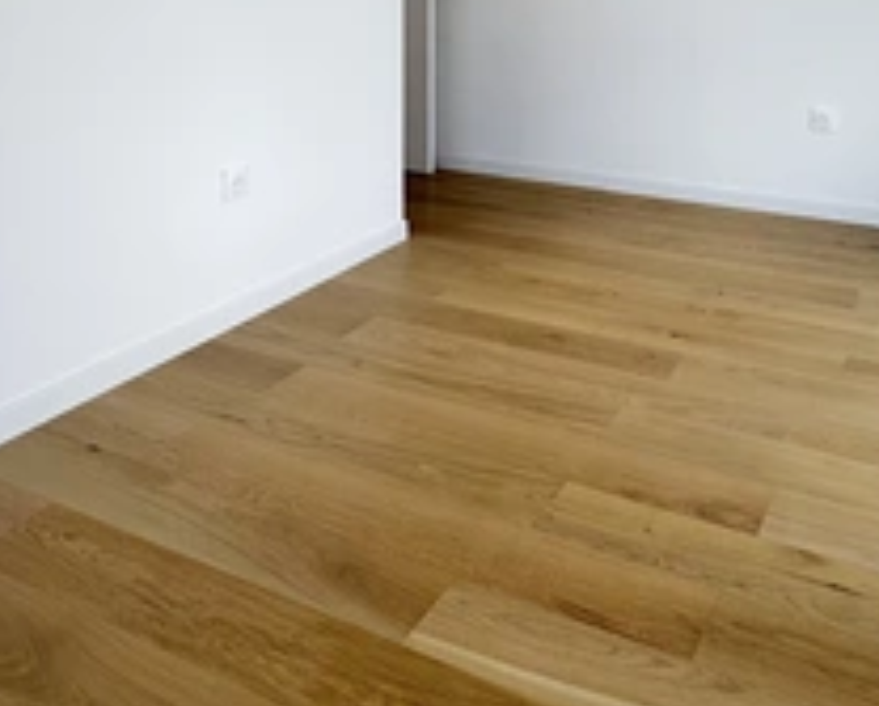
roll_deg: -0.4
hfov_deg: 51.0
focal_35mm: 35
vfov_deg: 37.1
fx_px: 912
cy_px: -25
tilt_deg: -1.4
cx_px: 547
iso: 40
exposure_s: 1/355
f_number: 2.2
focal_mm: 2.22
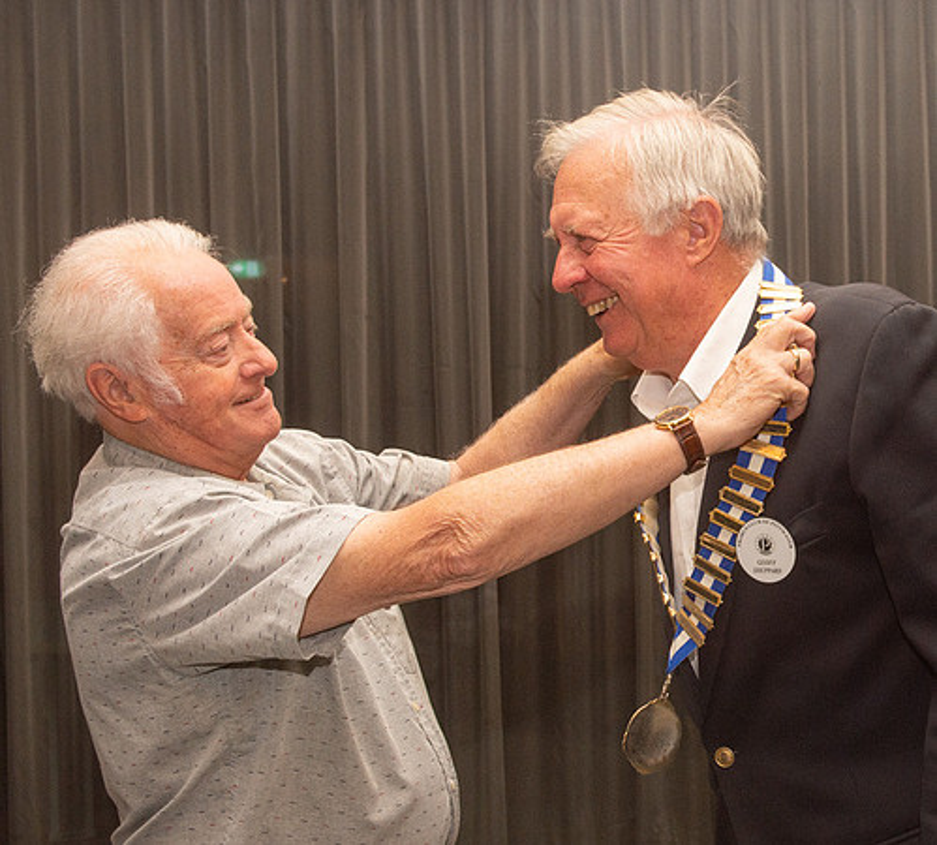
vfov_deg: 25.4
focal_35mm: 64
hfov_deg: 27.5
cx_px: 752
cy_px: 437
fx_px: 1874
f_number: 9
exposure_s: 1/60
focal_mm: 34
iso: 800
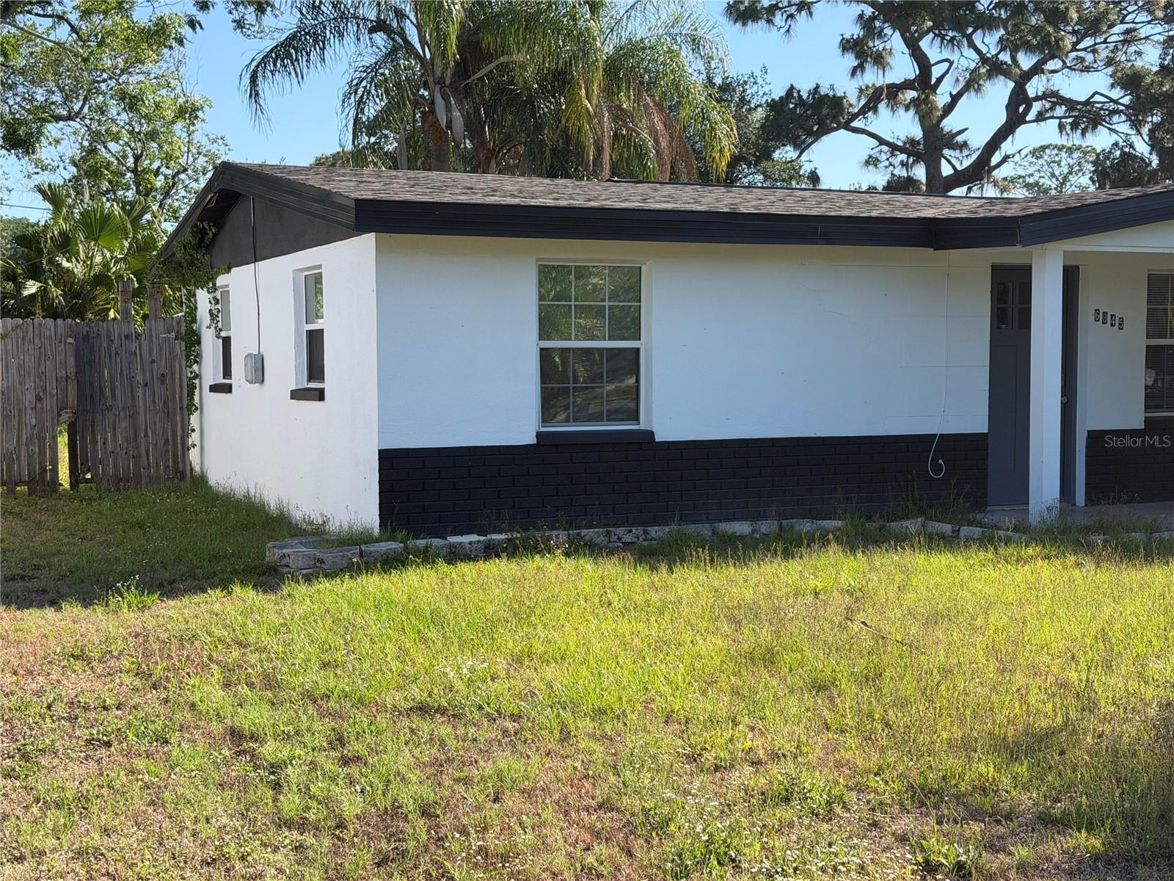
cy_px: 440
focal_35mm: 48
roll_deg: +1.1
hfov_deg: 39.7
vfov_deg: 30.3
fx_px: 1628
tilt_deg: -1.5
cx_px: 587
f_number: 1.78
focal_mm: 6.76
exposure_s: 1/2577
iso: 80
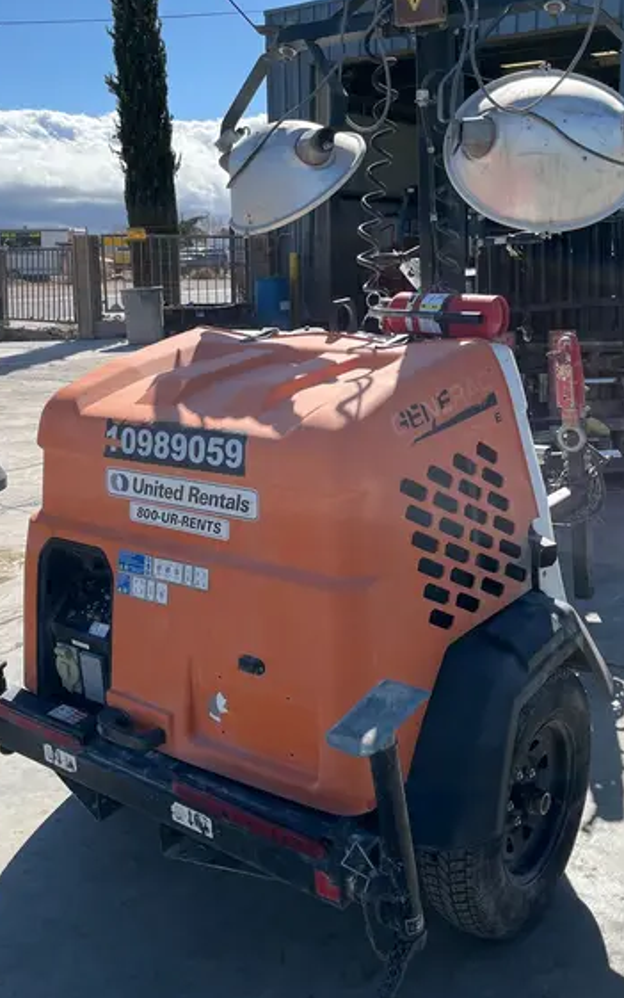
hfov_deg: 35.4
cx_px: 320
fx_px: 979
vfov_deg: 53.9
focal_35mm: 36
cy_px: 442
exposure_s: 1/3135
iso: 50
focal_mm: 5.1
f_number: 1.6
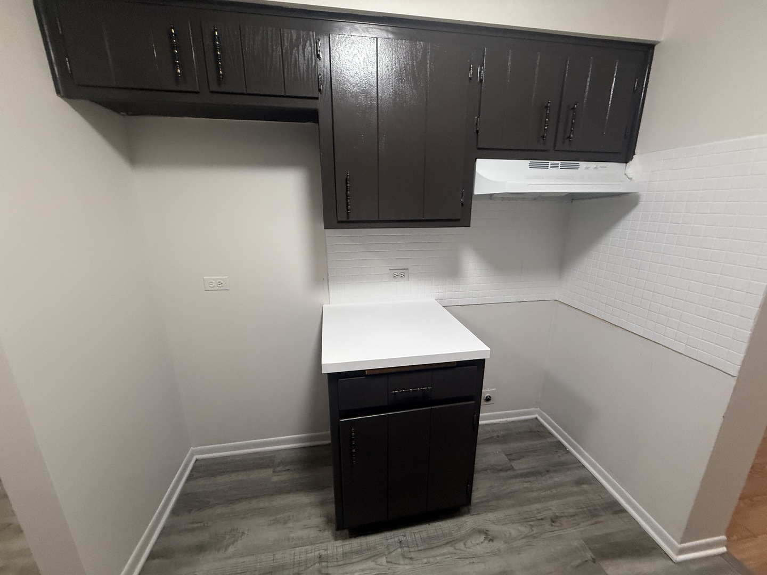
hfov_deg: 102.1
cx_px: 384
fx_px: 310
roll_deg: +1.9
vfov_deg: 85.7
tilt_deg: -10.2
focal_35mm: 14
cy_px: 288
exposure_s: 1/120
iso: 320
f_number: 2.2
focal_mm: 2.22
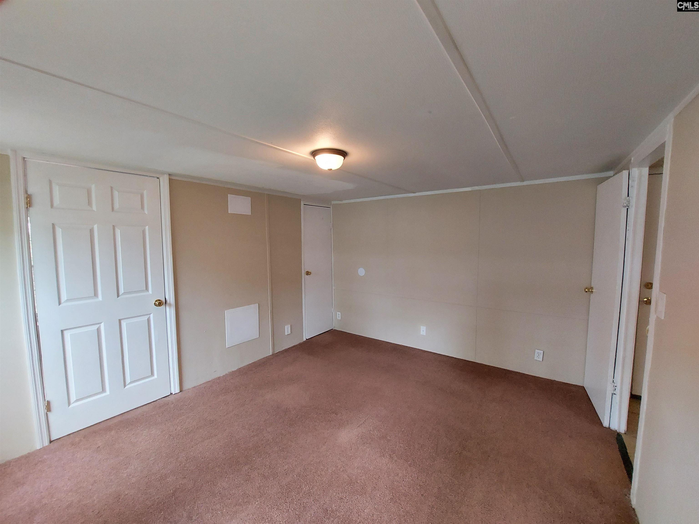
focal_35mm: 13
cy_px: 262
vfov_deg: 89.9
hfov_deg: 106.2
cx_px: 350
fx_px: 263
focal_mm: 1.74
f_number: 2.2
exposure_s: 1/50
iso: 250
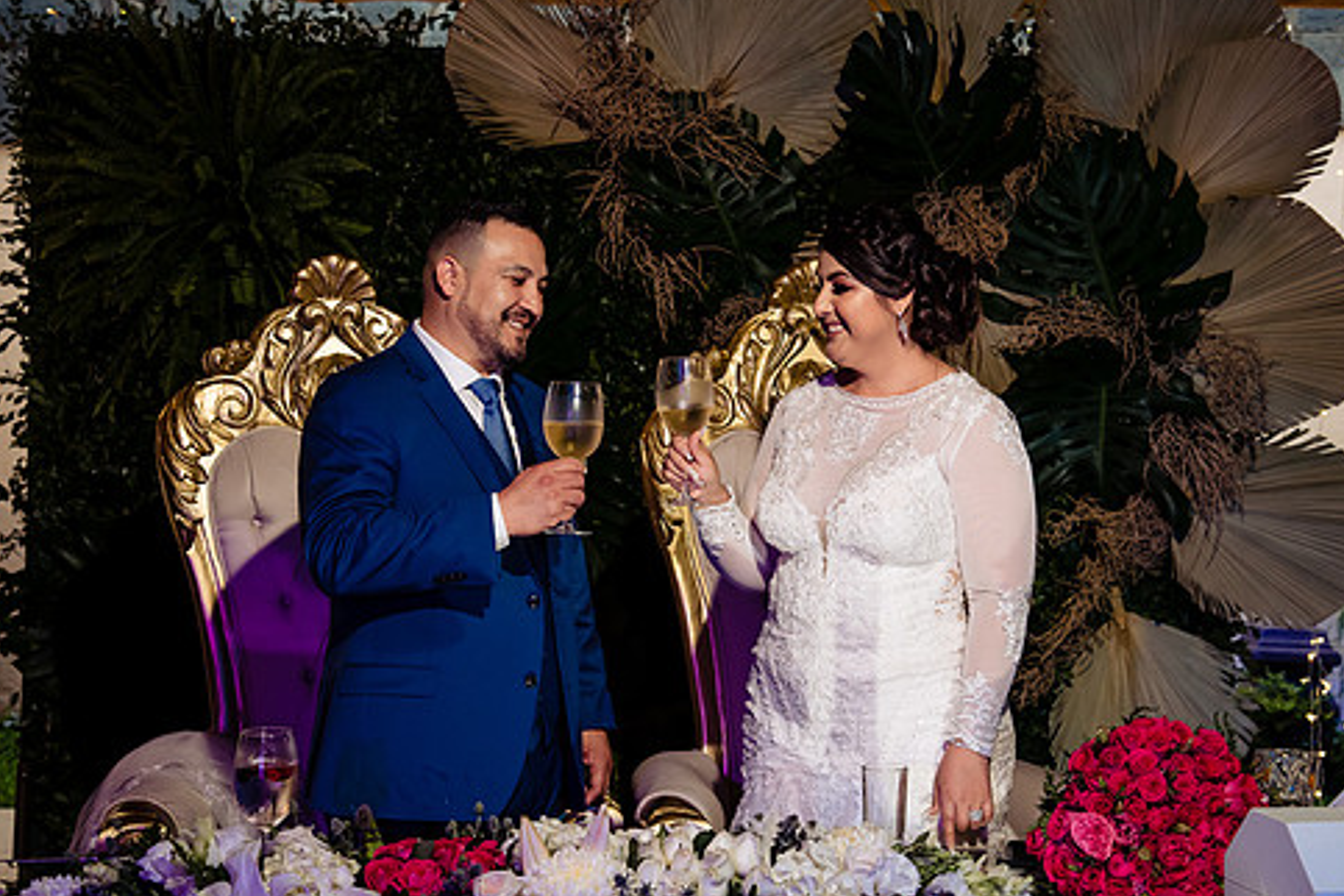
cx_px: 718
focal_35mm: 66
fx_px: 2464
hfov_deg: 30.5
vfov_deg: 20.6
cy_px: 408
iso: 2000
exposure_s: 1/125
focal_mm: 55
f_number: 7.1
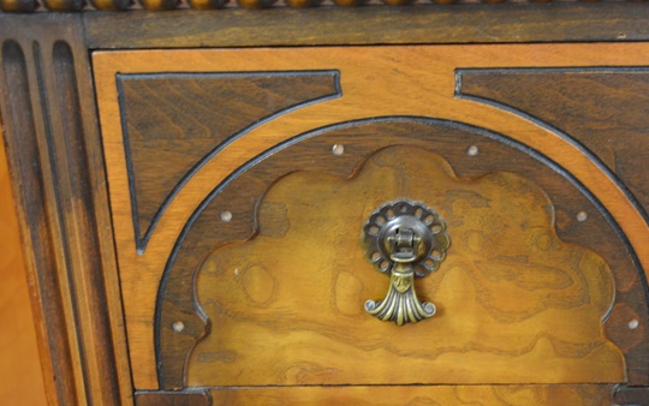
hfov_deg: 27.7
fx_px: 1307
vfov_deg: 17.6
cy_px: 304
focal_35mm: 74
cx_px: 427
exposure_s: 1/40
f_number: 4.5
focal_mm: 29
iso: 800
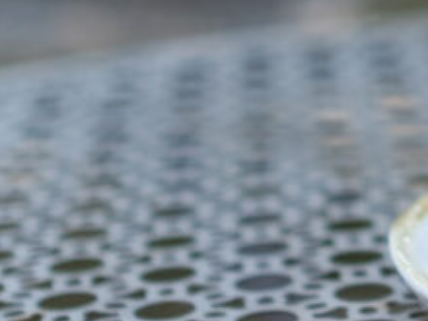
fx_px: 1941
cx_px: 677
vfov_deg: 9.3
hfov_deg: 11.9
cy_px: -54
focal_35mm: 157
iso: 200
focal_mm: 23
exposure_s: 1/800
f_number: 2
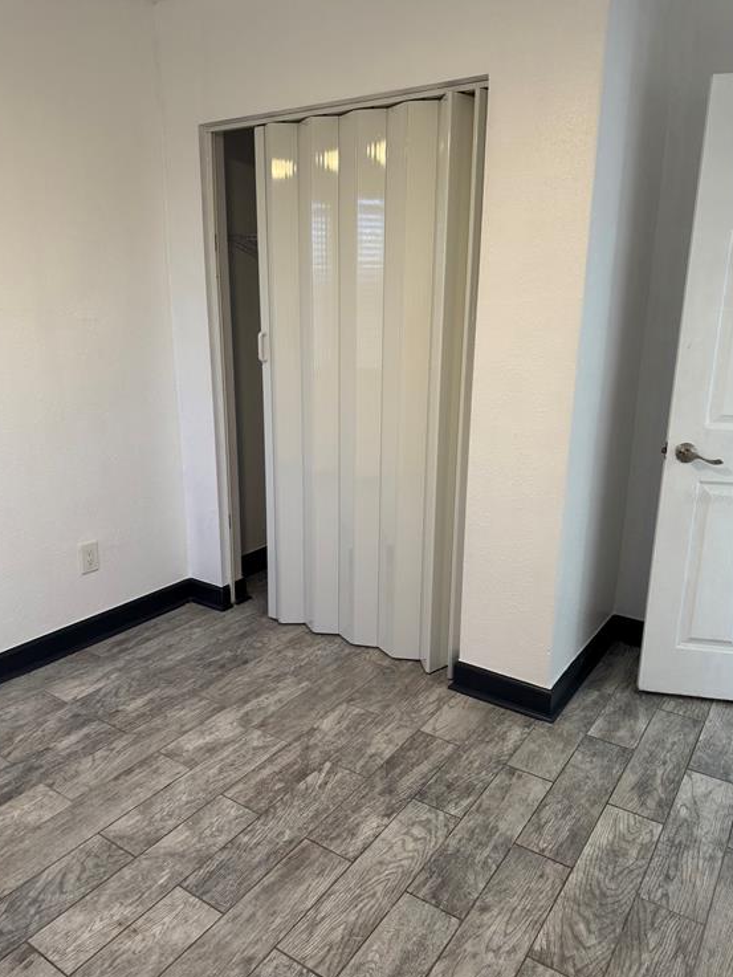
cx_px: 363
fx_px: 706
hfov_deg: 54.9
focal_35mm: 25
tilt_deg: -14.5
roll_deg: -0.2
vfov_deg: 69.4
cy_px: 497
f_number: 1.78
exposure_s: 1/60
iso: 160
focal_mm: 6.76
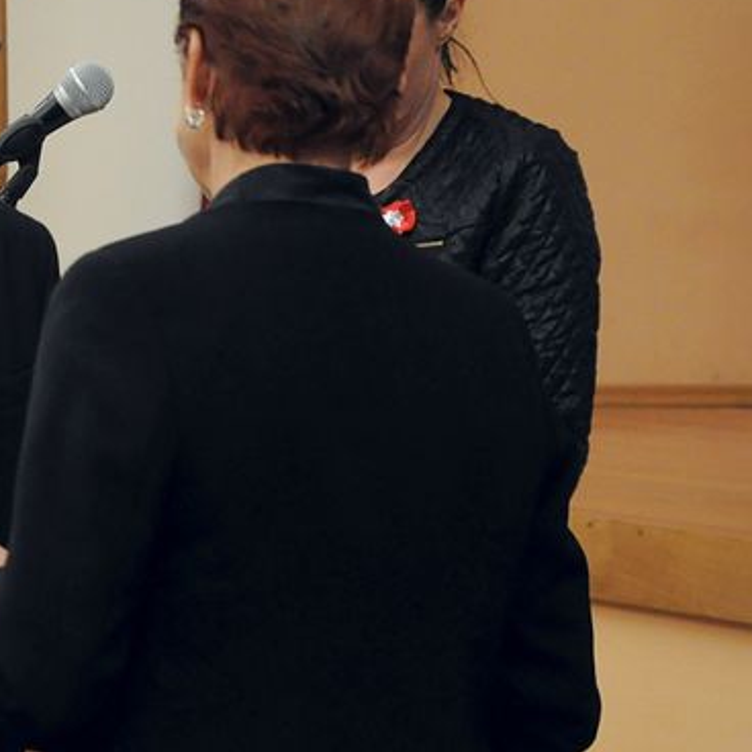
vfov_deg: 9.0
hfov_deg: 9.0
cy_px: 318
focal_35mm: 194
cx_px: -14
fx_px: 4768
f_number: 5.3
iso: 2500
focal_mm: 66
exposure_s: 1/80
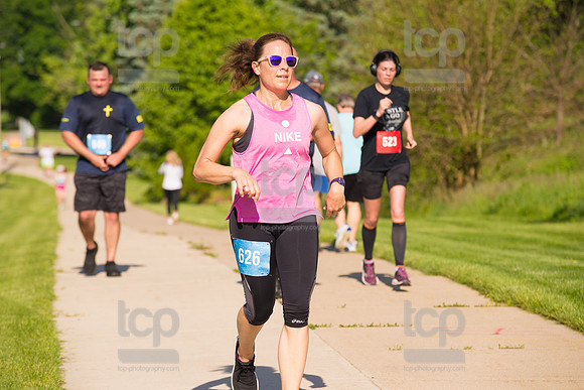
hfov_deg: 12.1
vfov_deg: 8.1
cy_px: 195
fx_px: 2758
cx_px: 292
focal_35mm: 170
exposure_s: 1/2000
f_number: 5.6
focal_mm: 170
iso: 400
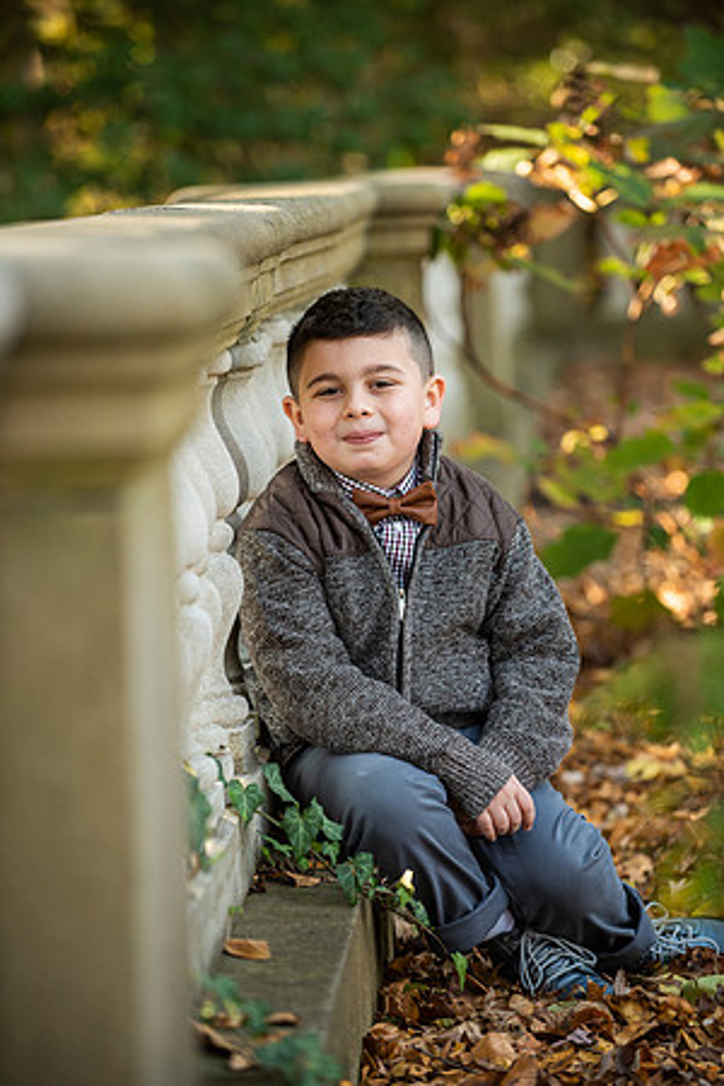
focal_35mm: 155
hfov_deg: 8.9
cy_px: 543
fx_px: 4675
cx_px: 362
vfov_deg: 13.2
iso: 250
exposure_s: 1/200
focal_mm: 155
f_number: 3.5
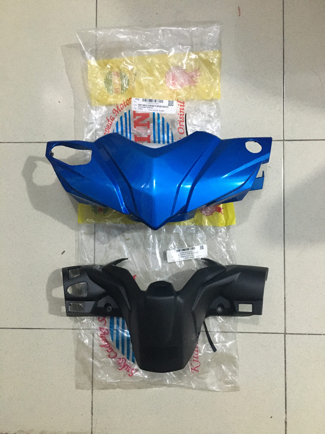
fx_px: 363
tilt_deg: -88.1
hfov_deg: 48.2
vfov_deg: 61.7
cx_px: 162
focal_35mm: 29
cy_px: 217
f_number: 2.2
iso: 320
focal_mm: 4.15
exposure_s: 1/17
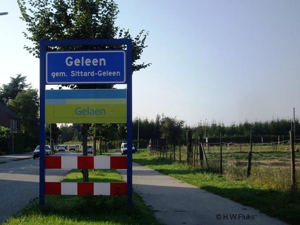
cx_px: 150
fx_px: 329
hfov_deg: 49.0
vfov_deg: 37.7
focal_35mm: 38
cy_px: 112
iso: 64
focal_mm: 7.9
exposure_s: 1/1000
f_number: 2.8
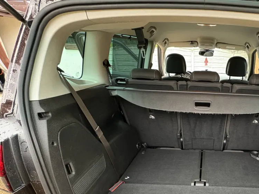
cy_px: 162
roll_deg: -2.0
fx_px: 180
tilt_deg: -31.1
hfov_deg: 65.2
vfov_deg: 52.2
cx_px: 207
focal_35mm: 24
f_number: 2.2
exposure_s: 1/60
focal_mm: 2.22
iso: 640
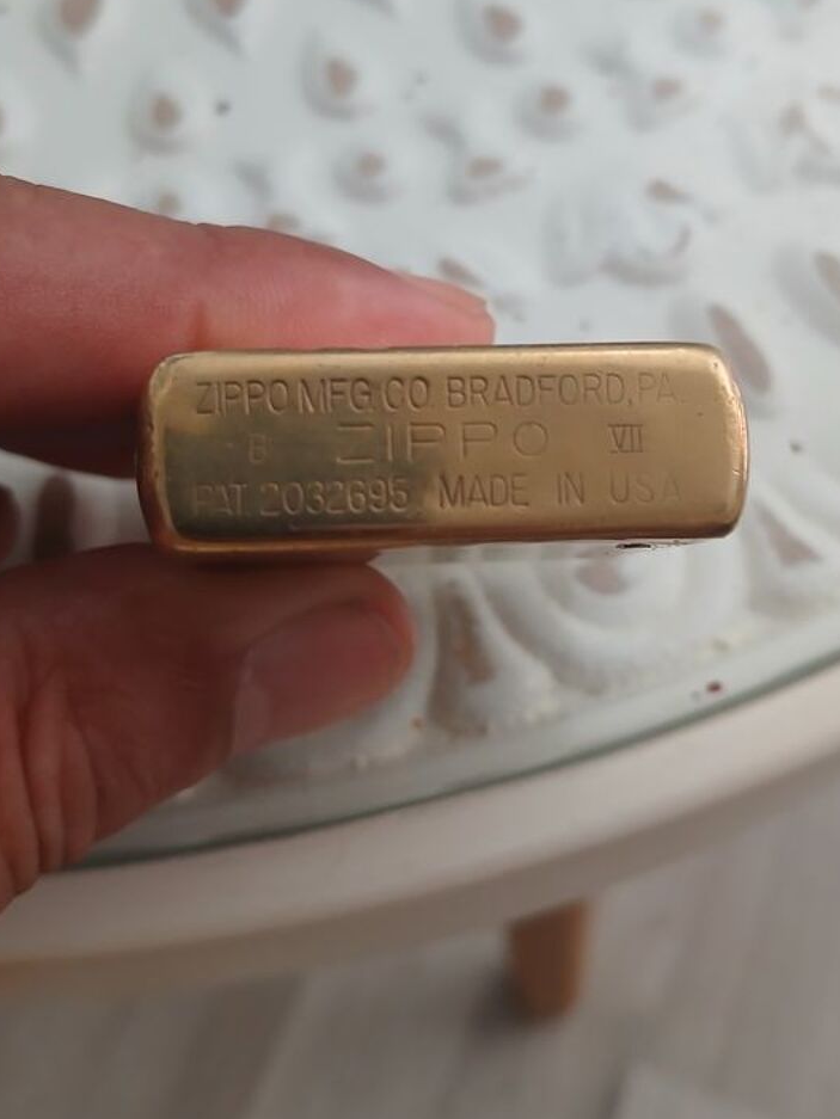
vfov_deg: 49.8
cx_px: 412
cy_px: 436
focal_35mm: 37
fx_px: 1197
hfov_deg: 38.7
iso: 250
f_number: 1.8
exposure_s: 1/33.3
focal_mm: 3.98
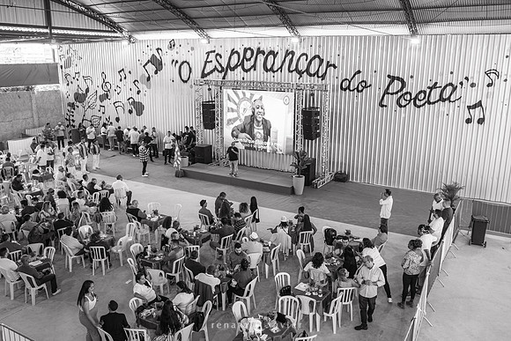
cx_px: 248
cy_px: 165
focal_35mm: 32
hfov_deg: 58.6
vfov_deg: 41.1
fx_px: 455
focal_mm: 20
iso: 800
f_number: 2.8
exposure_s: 1/250
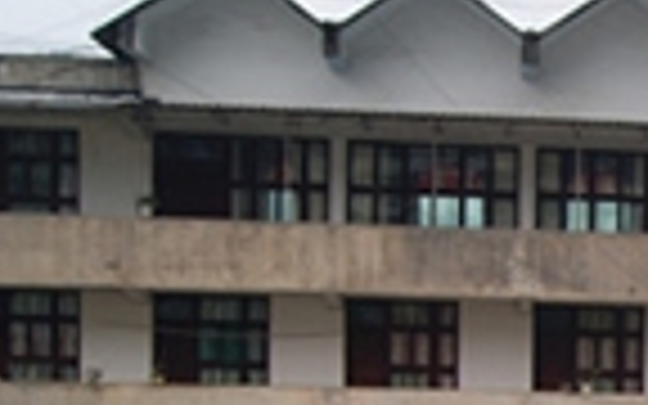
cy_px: 364
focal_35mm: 117
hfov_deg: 16.6
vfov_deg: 11.1
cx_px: 904
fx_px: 2066
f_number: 6.3
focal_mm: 22
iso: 100
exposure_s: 1/60
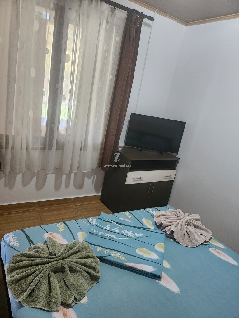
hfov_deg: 56.8
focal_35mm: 24
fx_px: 221
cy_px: 159
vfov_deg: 71.6
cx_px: 120
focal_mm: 5
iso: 500
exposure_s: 1/100
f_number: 1.8
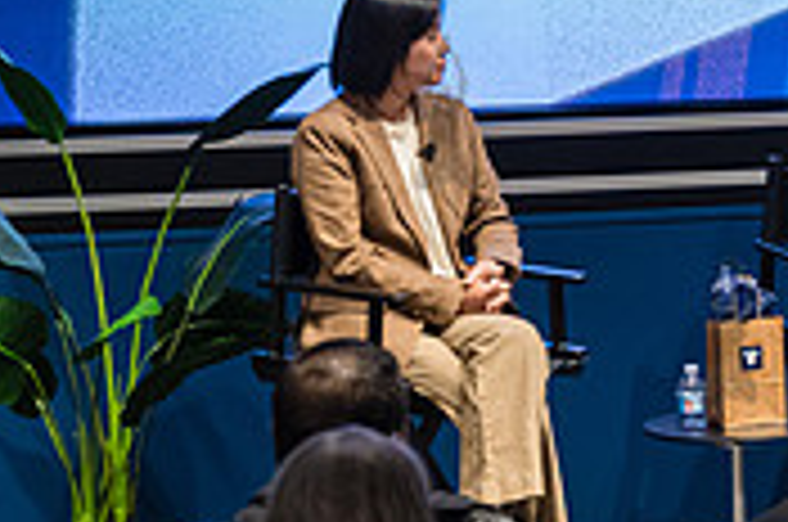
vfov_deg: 7.0
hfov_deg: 10.1
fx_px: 4261
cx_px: 1362
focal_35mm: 195
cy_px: 157
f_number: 4
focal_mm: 56
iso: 6400
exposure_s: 1/200
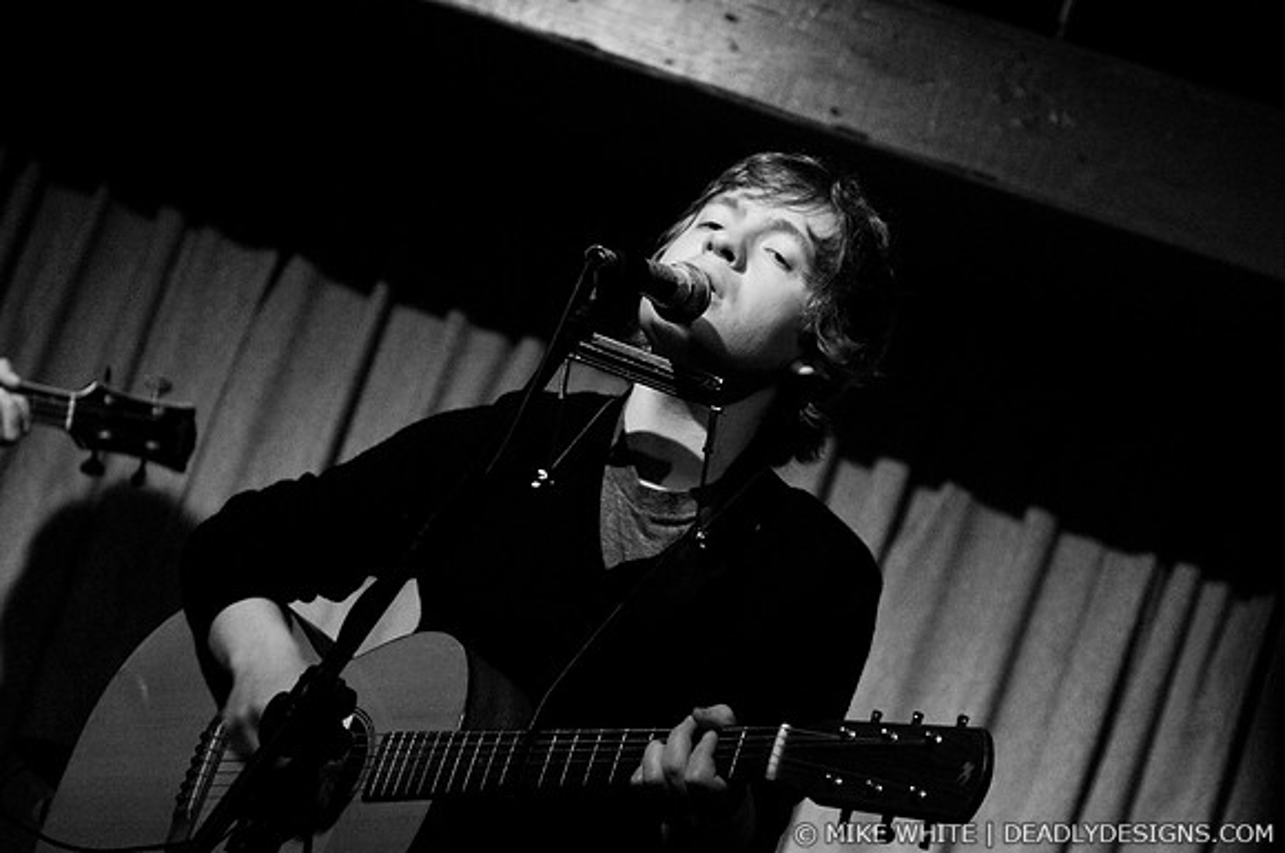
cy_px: 426
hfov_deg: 19.5
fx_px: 3743
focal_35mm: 105
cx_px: 642
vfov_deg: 13.0
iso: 1000
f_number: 2.8
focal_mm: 70
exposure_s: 1/60
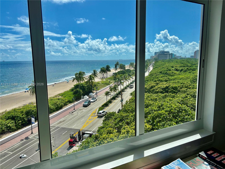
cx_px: 112
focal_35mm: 26
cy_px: 84
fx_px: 169
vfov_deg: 53.1
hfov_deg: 67.3
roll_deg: +0.6
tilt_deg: -8.3
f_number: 1.6
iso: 50
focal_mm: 5.96
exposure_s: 1/2639
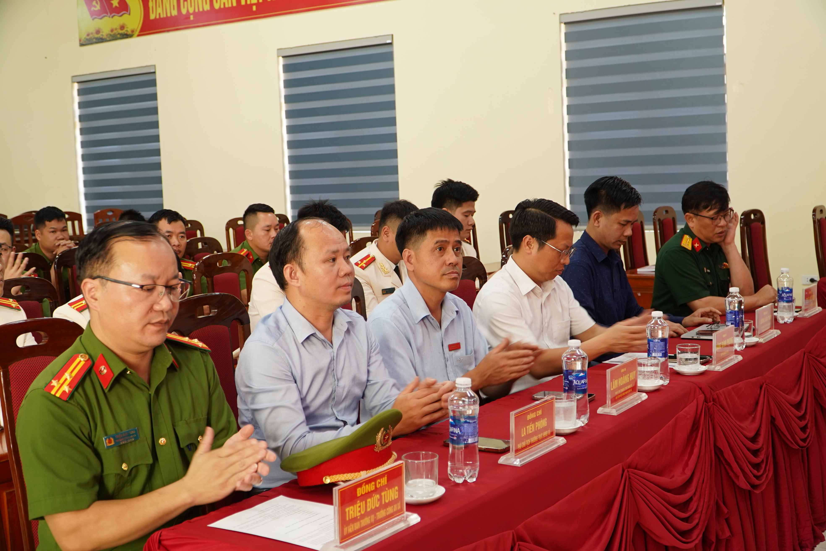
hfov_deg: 46.4
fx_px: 964
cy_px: 276
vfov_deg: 31.9
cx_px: 413
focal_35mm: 42
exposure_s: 1/25
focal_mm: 28
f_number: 4
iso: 250
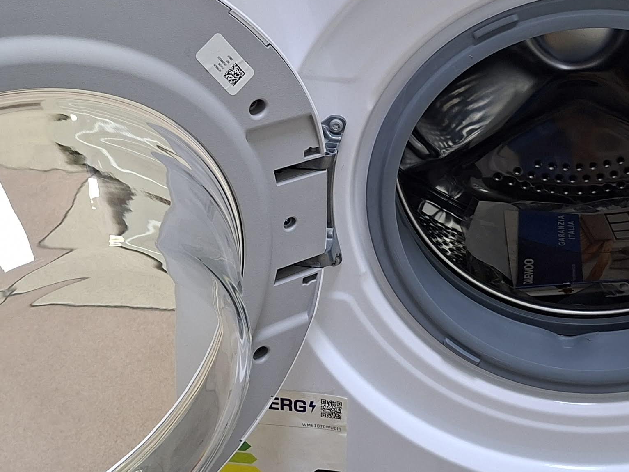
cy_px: 137
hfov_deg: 31.8
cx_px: 447
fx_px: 1090
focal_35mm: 60
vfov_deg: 24.2
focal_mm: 5.54
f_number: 1.8
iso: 250
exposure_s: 1/33
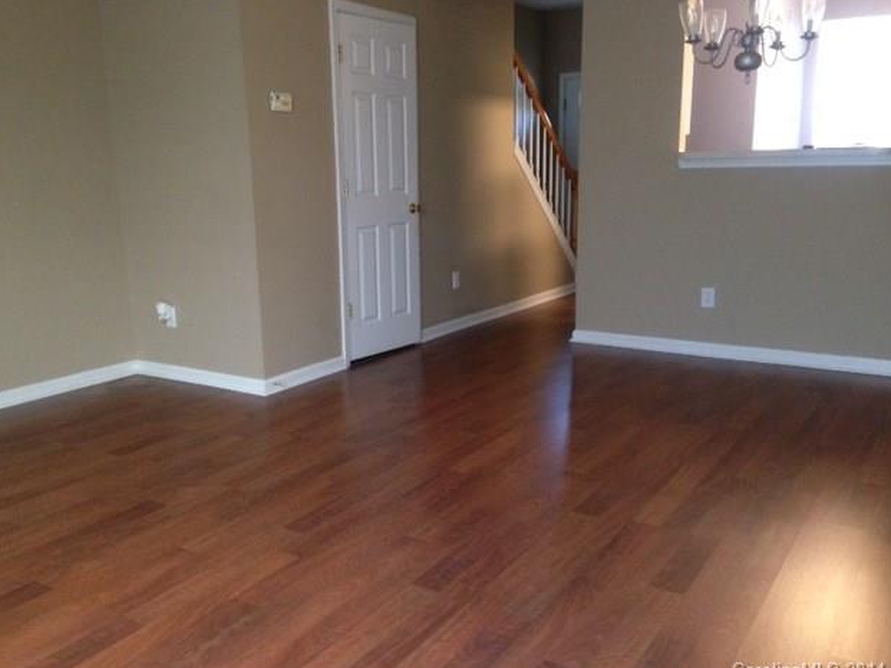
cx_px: 438
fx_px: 875
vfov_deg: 41.8
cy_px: 340
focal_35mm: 34
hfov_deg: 53.9
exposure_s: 1/15
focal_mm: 4.12
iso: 400
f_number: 2.4
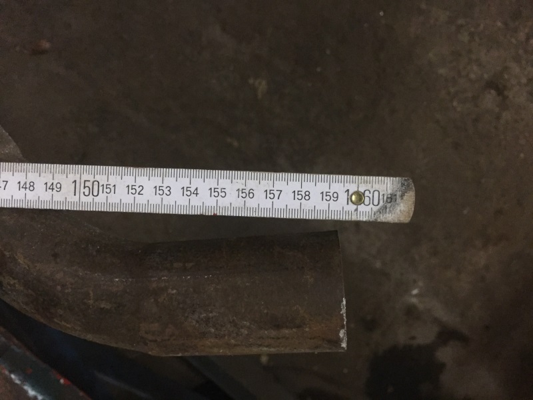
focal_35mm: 29
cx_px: 266
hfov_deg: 61.7
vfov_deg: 48.2
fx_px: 447
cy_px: 200
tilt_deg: -75.6
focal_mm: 4.15
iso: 400
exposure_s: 1/17
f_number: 2.2
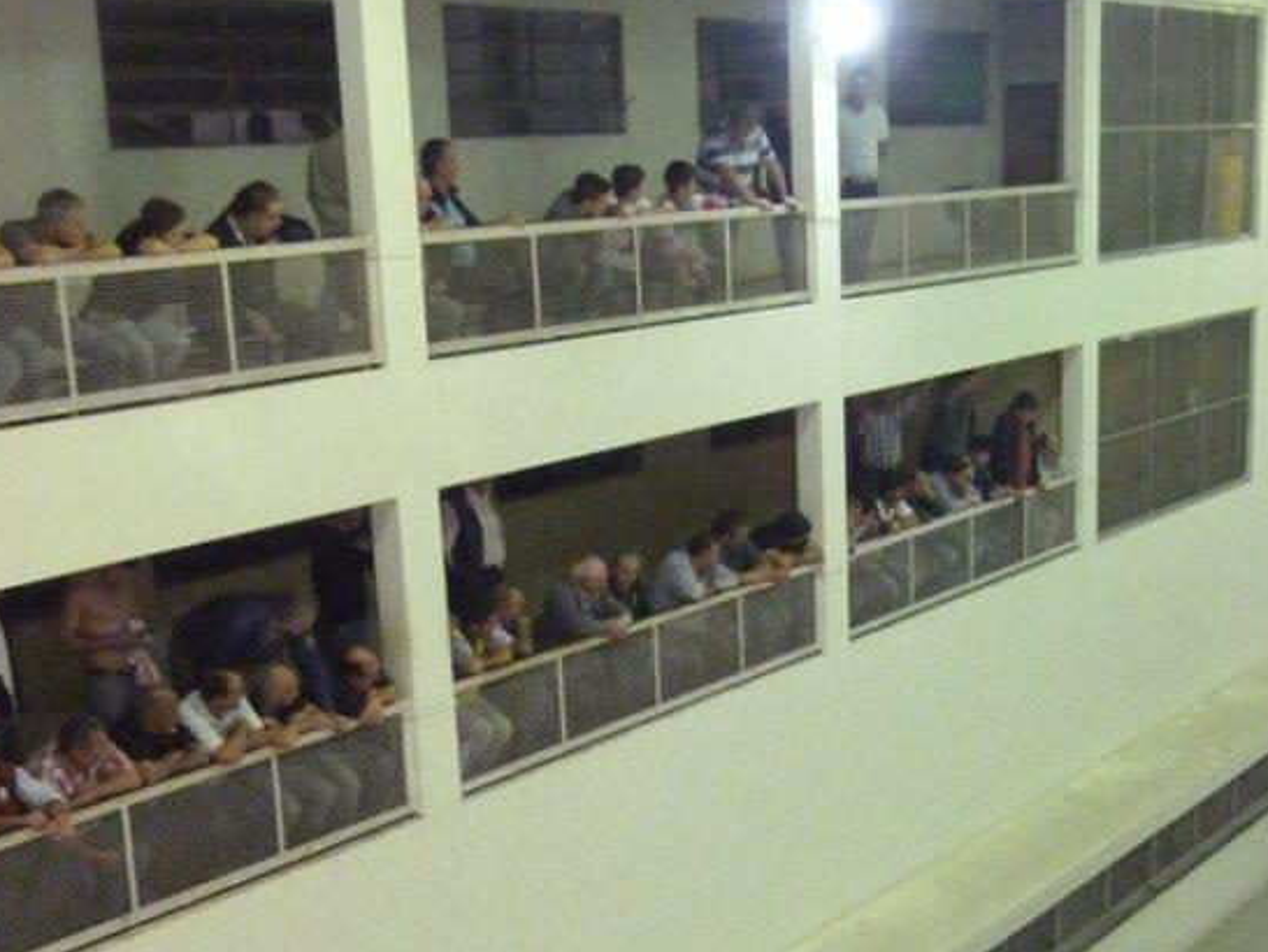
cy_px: 843
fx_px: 2199
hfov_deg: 32.1
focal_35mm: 60
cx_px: 766
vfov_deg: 23.8
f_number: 3
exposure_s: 1/50
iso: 800
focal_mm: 5.7
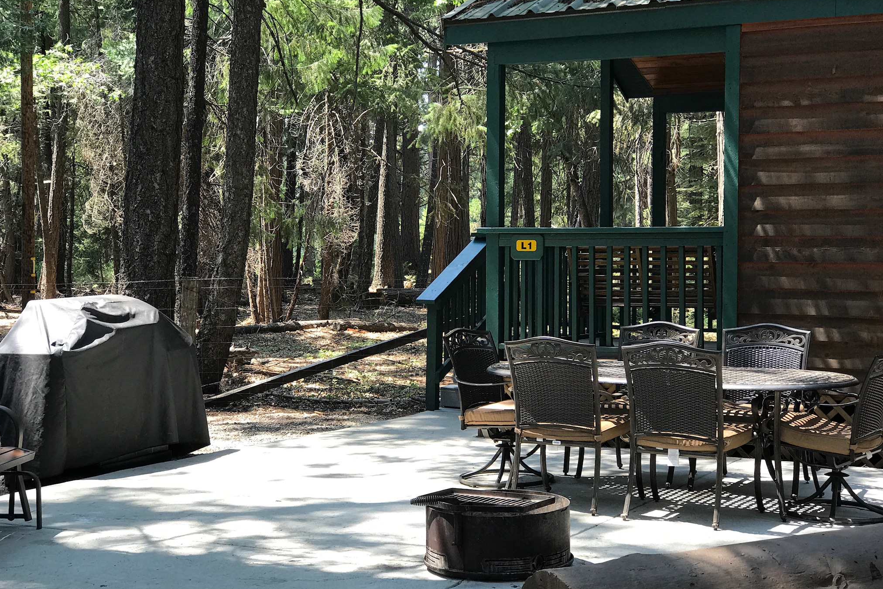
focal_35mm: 60
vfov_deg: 22.6
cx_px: 440
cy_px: 274
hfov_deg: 33.4
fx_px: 1471
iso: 40
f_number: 2.8
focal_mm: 6.6
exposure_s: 1/120
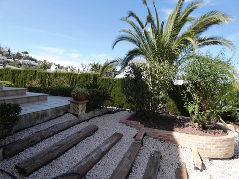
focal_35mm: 20
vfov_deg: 66.0
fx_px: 138
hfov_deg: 81.7
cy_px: 90
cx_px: 120
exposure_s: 1/1000
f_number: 2.8
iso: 80
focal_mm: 3.6
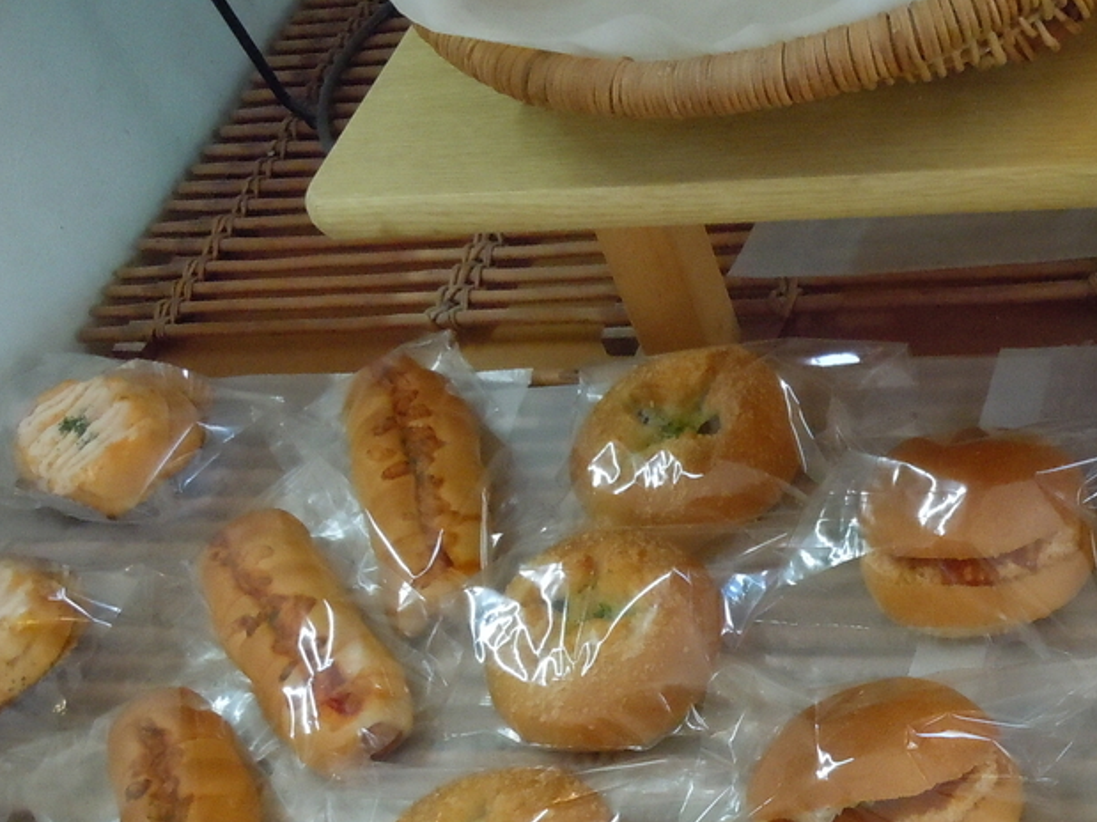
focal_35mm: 64
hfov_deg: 29.9
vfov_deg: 22.4
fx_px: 2028
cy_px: 737
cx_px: 797
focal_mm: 5.9
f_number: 4
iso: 800
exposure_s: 1/100
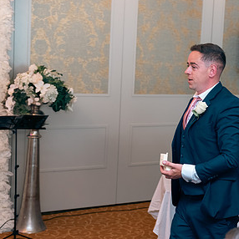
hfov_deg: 24.5
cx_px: 201
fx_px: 539
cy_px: 116
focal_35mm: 69
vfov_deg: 25.0
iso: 640
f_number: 3.5
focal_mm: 40
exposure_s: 1/160
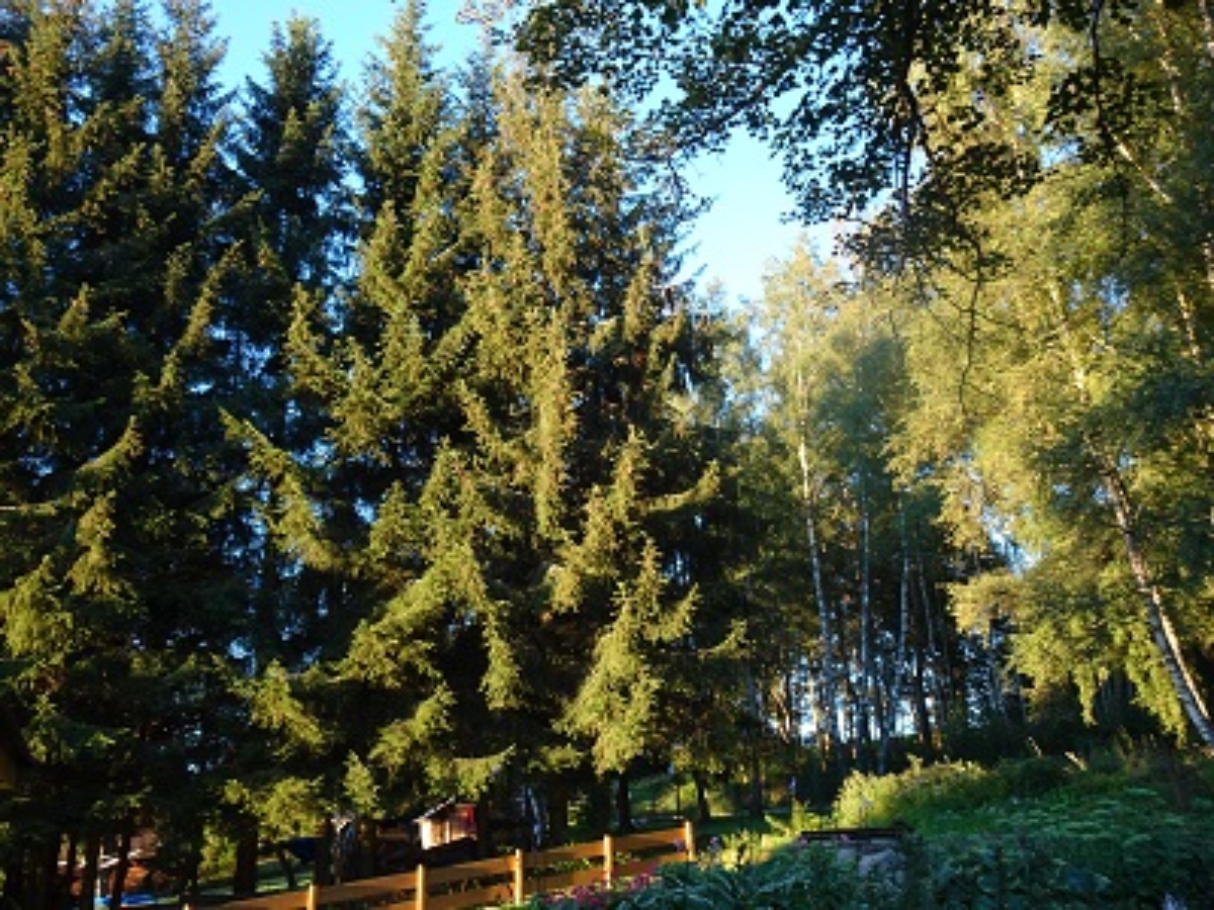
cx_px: 607
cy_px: 455
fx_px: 1122
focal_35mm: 32
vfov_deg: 44.2
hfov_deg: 56.8
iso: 80
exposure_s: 1/40
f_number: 4
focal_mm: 5.43
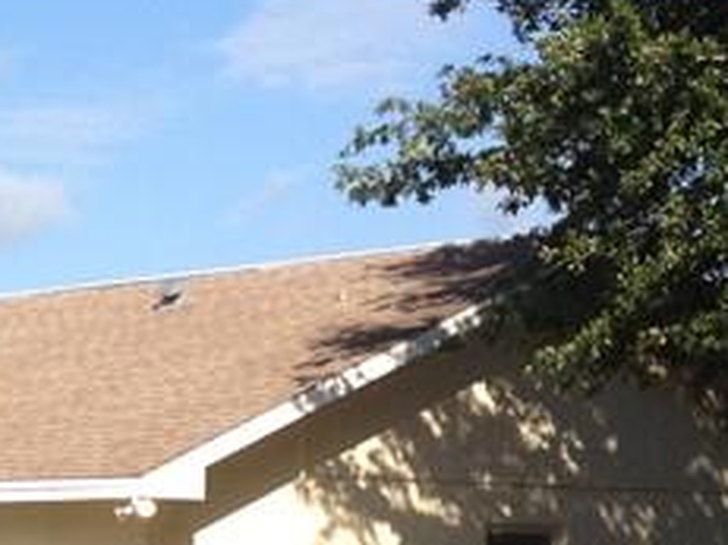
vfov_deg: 9.5
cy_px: 466
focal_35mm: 155
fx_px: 3258
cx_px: -391
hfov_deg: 12.1
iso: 50
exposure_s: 1/1493
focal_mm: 4.28
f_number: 2.4
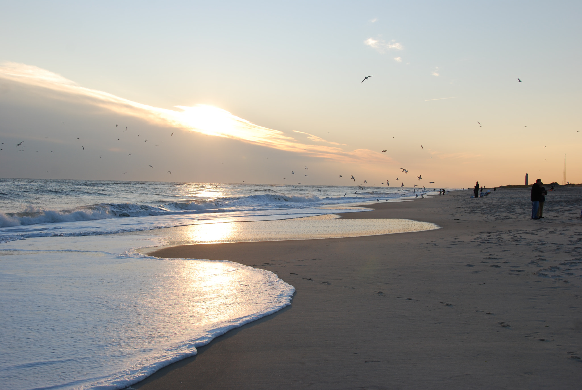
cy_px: 195
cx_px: 291
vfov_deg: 33.1
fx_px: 656
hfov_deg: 47.9
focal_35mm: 40
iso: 100
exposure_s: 1/200
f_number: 8
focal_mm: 27
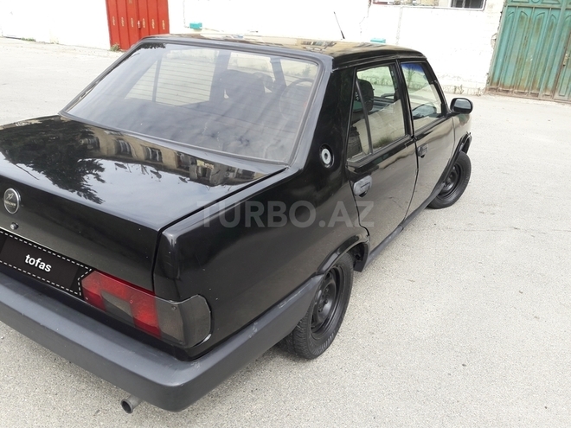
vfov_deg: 49.7
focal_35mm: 28
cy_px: 214
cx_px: 286
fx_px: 462
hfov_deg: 63.4
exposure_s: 1/452
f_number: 1.9
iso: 40
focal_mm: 3.7
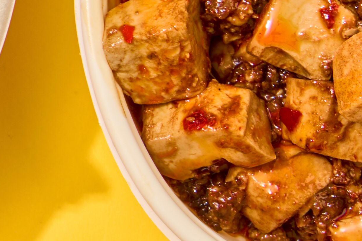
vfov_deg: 4.5
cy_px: -91
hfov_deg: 6.6
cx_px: -413
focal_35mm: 303
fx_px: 3046
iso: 100
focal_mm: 53
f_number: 10
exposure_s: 1/125
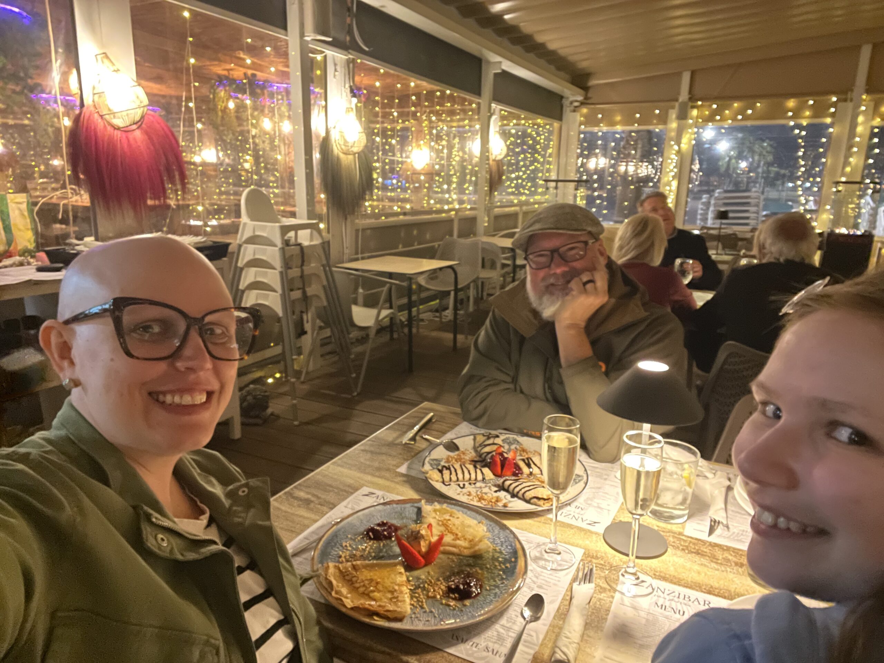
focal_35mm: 23
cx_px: 442
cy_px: 332
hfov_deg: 73.9
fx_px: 587
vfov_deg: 58.9
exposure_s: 1/14
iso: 1250
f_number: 2.2
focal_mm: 2.71
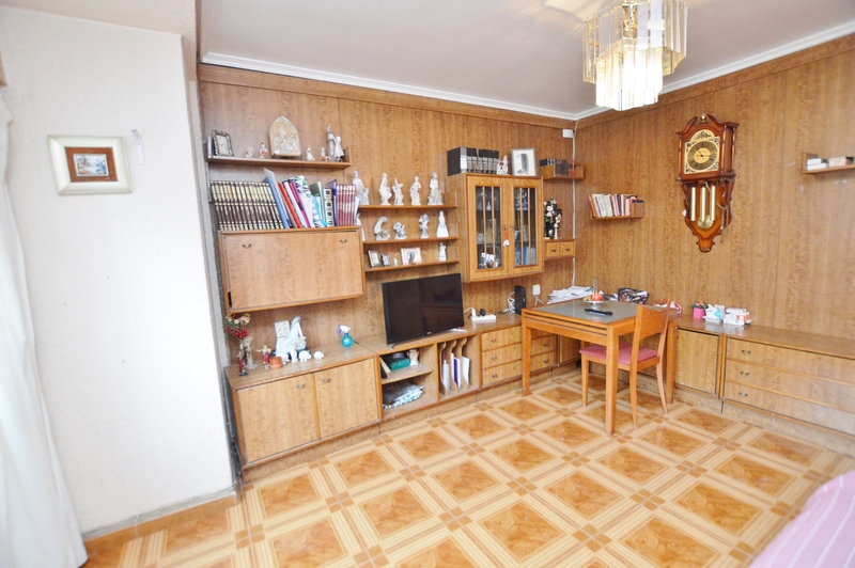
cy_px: 284
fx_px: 356
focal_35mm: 15
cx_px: 428
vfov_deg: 77.2
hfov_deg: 100.4
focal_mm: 10
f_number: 3.5
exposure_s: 1/60
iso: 1250
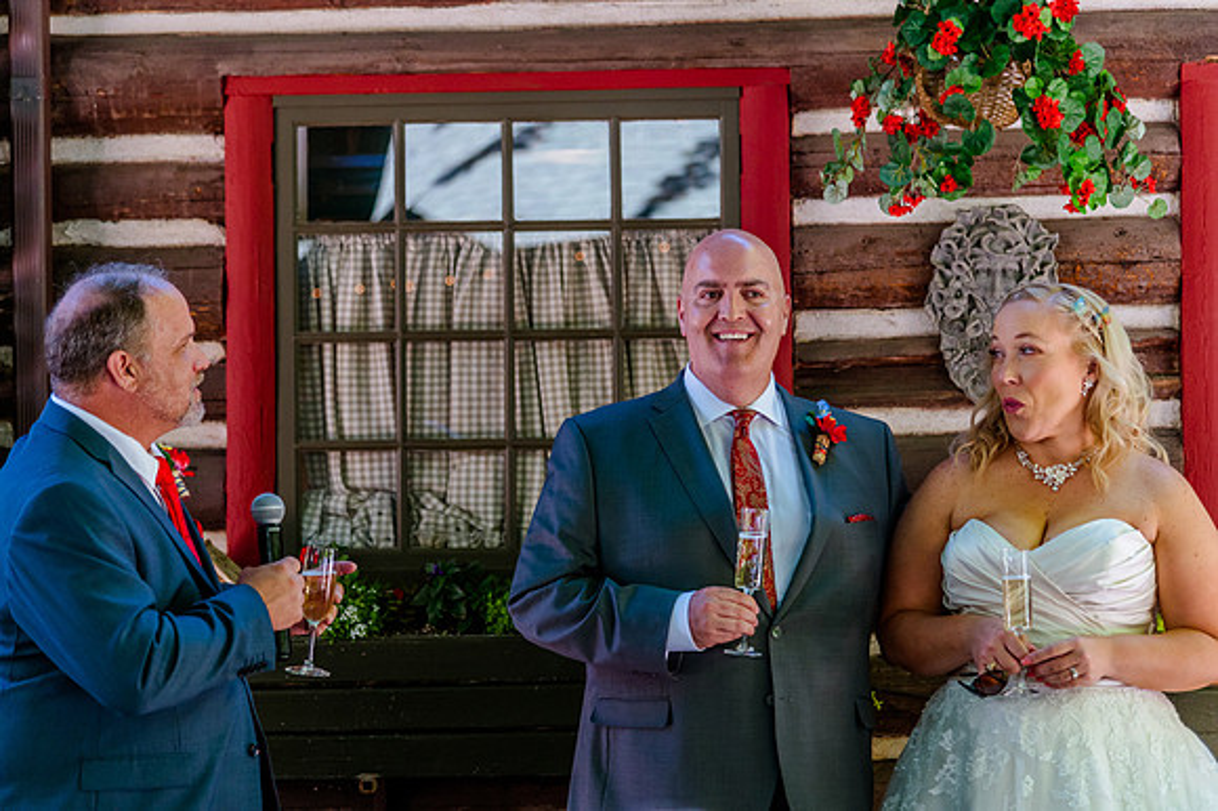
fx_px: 3111
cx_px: 609
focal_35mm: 92
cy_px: 406
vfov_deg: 14.8
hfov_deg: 22.2
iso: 1600
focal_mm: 92
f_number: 4
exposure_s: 1/400
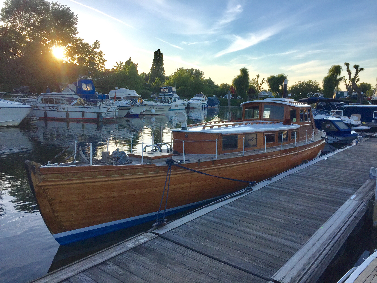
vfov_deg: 48.2
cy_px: 142
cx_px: 188
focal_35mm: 29
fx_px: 316
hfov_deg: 61.7
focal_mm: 4.15
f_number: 2.2
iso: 32
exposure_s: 1/1068
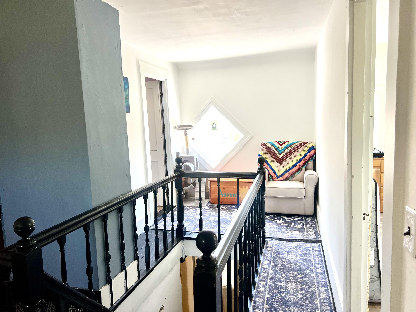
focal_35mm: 26
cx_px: 208
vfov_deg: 53.1
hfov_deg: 67.3
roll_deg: +2.2
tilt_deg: -6.5
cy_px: 156
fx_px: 312
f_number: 1.5
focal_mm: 5.7
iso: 125
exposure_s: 1/120
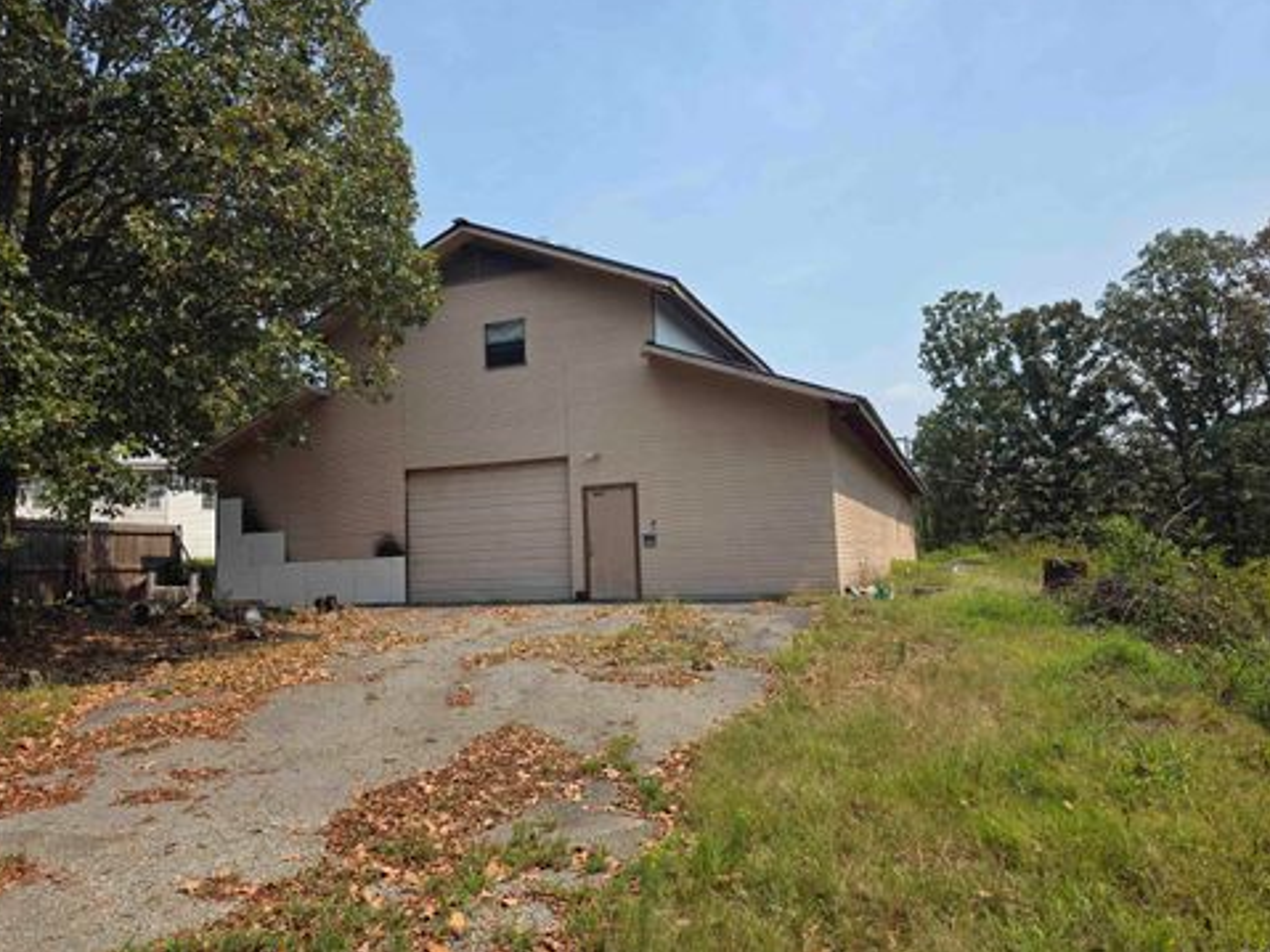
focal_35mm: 24
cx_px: 623
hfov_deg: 71.6
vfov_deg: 56.8
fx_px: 880
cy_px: 460
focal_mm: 6.3
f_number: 1.7
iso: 80
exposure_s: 1/5778
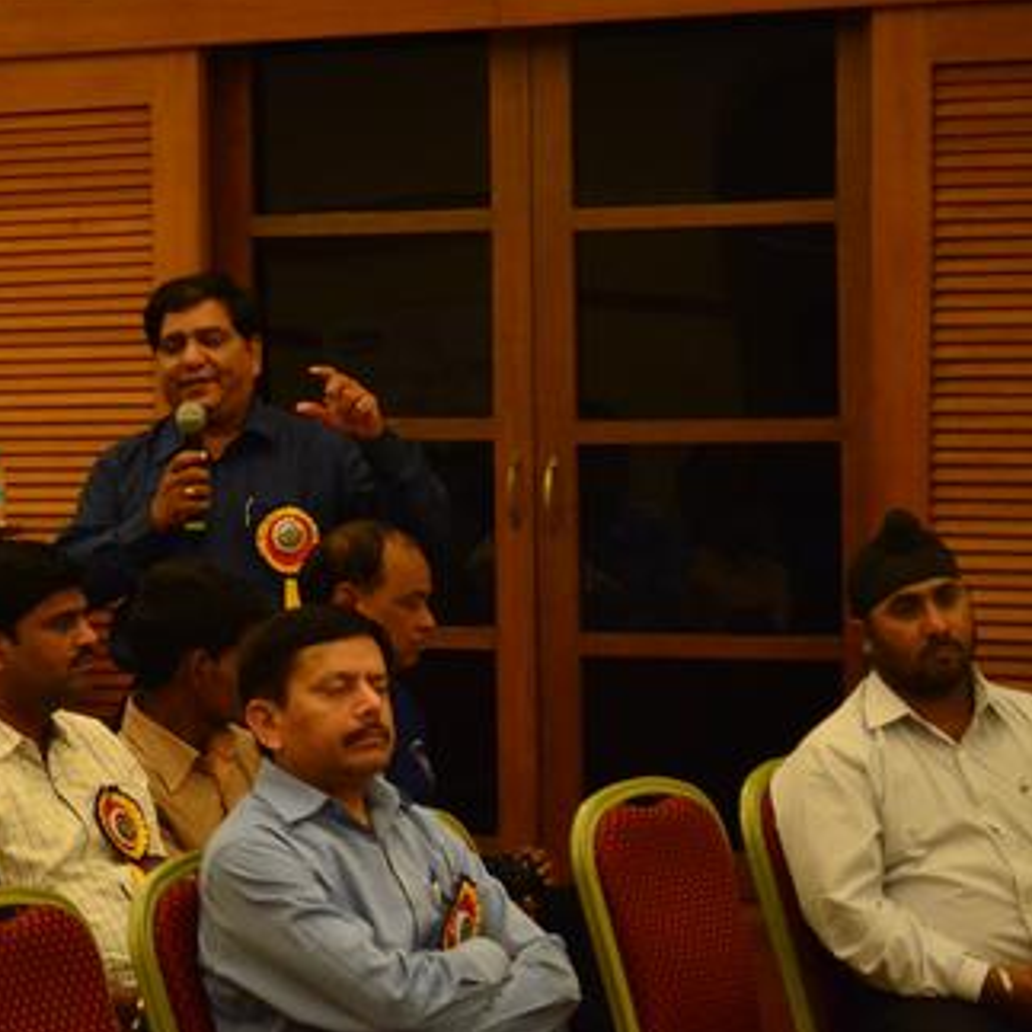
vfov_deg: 13.4
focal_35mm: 130
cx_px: 105
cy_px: 411
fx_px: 4378
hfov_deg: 13.3
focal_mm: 55
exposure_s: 1/80
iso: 3200
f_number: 5.6
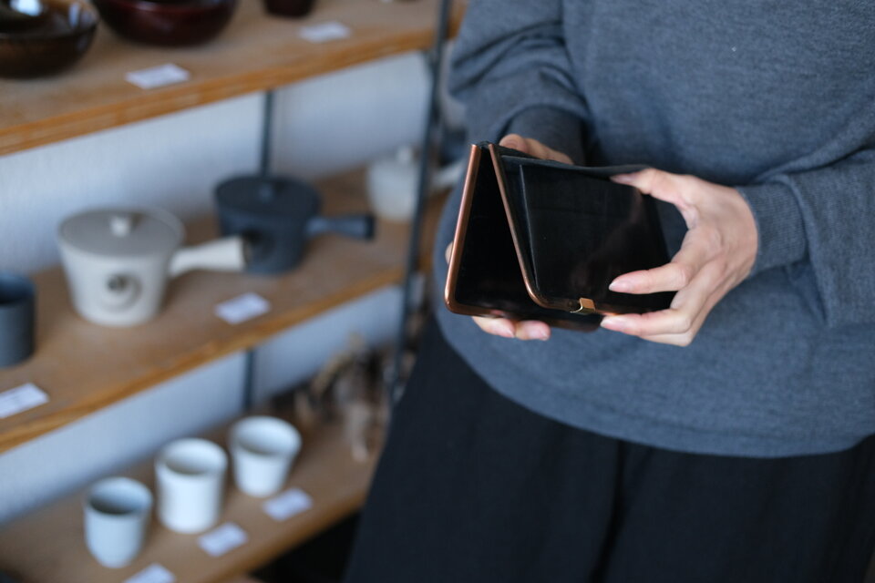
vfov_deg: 25.5
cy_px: 292
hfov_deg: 37.5
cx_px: 438
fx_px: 1288
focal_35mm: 53
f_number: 2.2
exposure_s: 1/400
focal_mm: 35
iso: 1250
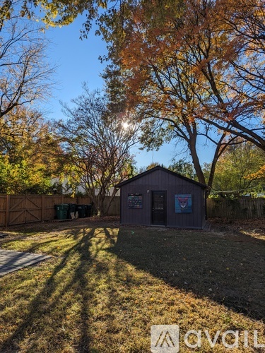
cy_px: 176
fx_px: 245
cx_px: 132
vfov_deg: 71.6
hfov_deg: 56.8
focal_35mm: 24
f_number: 1.85
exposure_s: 1/2976
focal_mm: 6.81
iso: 45
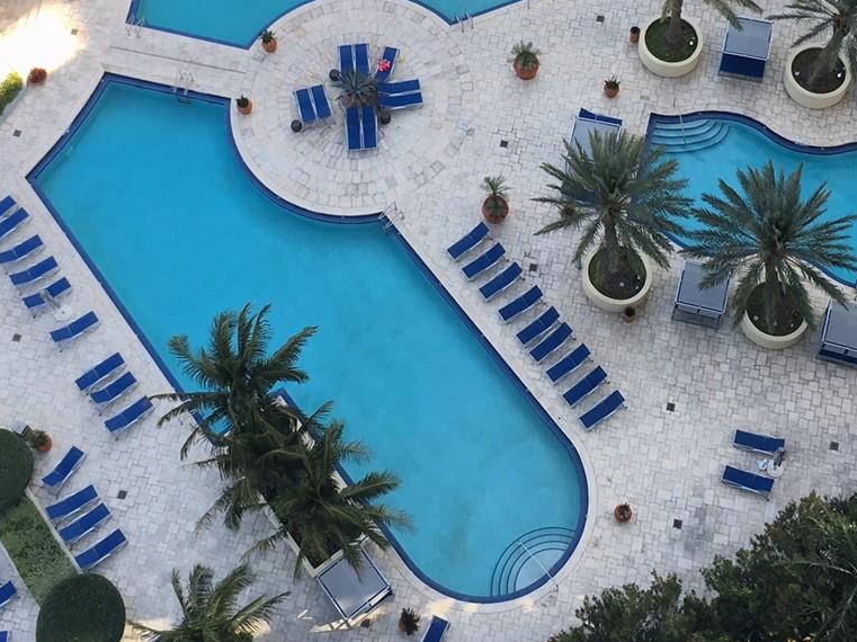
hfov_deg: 31.6
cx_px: 521
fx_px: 1509
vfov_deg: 23.7
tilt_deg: -62.3
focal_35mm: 61
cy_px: 135
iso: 25
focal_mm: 4.15
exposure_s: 1/289
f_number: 2.2
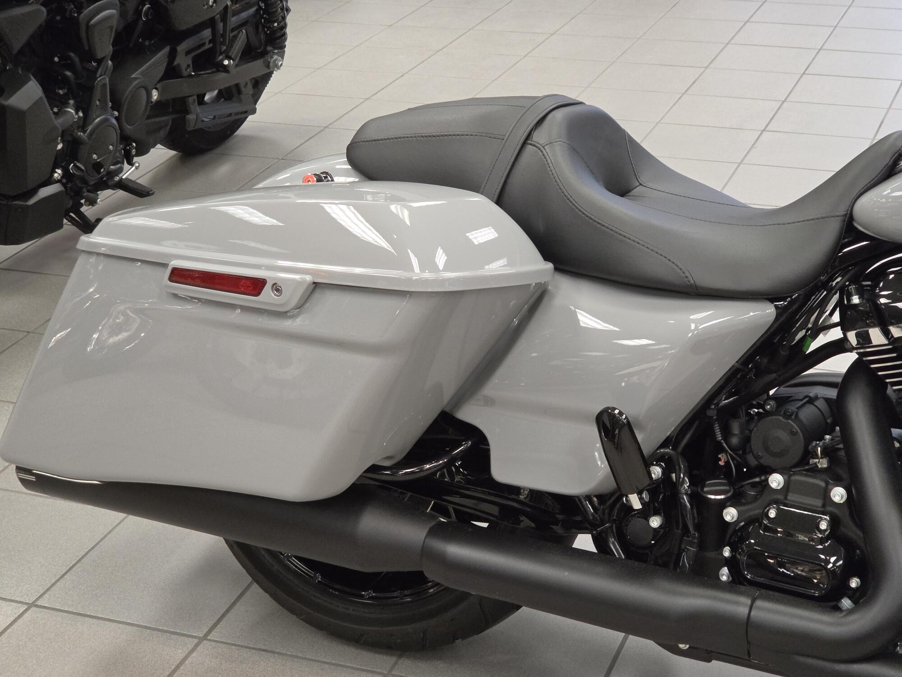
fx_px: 1798
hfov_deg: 28.2
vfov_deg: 21.3
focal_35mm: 69
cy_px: 338
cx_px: 451
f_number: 2.4
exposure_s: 1/120
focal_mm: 7
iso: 400
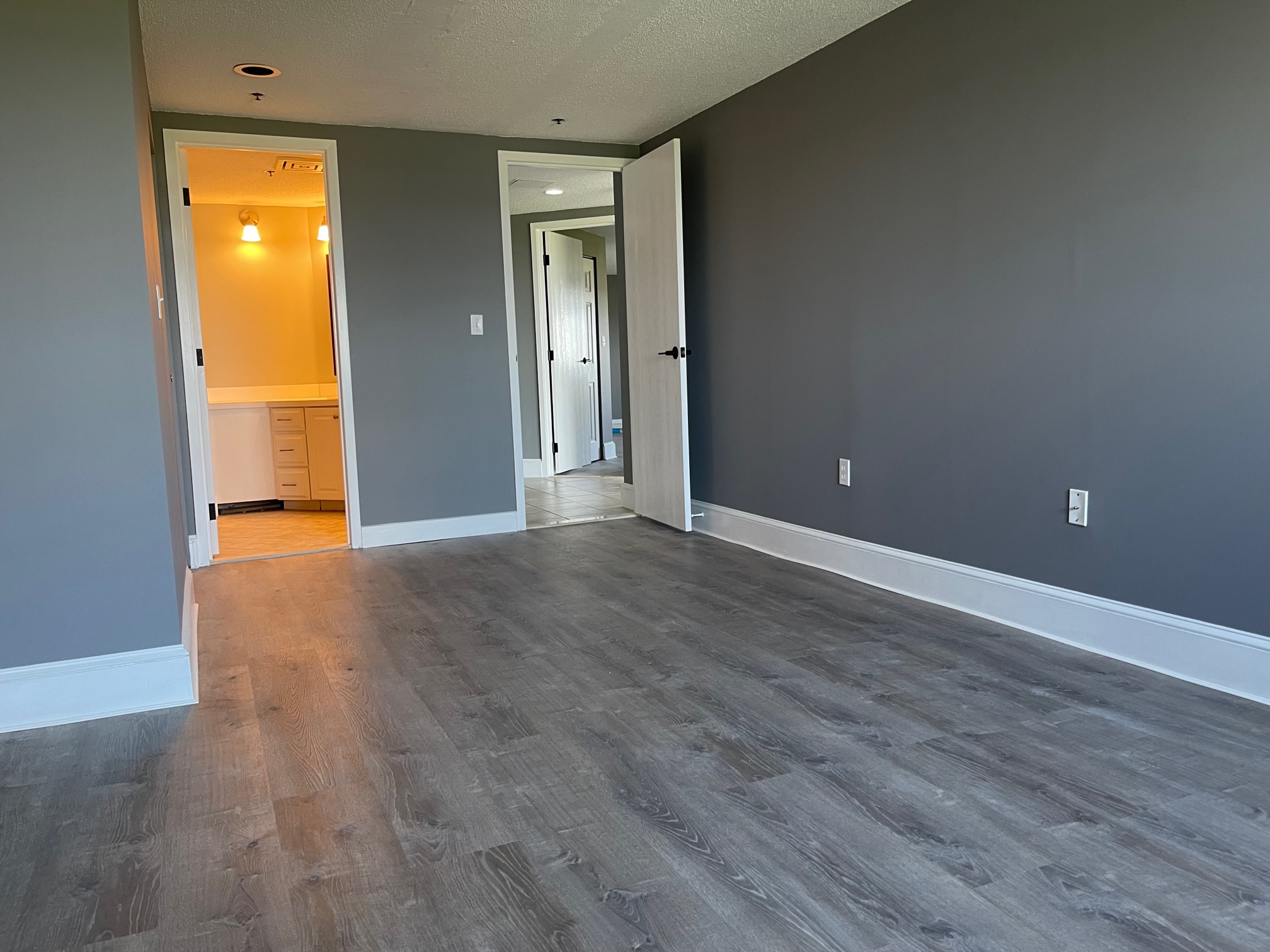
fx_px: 954
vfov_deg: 53.1
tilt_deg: -6.7
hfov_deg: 67.3
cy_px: 476
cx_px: 635
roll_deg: +2.4
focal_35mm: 26
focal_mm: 5.1
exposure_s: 1/60
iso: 160
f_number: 1.6
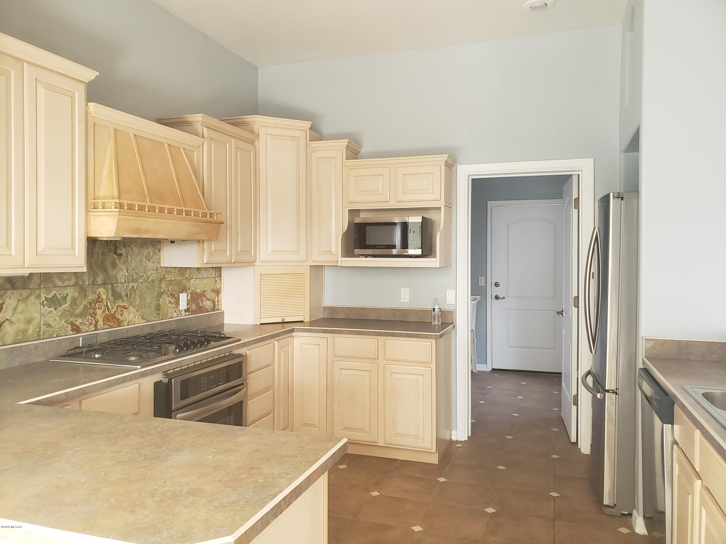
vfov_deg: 53.1
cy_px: 272
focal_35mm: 26
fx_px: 545
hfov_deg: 67.3
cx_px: 363
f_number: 2.4
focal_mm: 4.3
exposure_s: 1/50
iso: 200
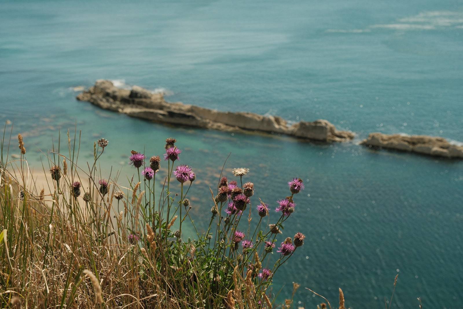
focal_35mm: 46
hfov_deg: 42.7
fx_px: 592
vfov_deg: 29.2
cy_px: 154
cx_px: 232
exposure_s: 1/2000
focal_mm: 30.8
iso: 640
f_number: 5.6
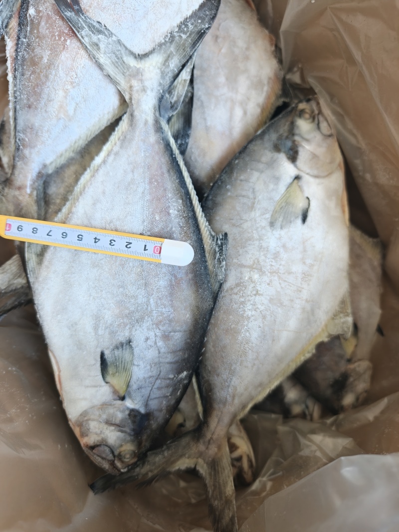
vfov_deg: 73.9
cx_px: 200
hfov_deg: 58.9
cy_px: 266
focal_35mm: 23
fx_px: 354
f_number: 1.8
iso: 640
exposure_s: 1/100
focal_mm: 8.67
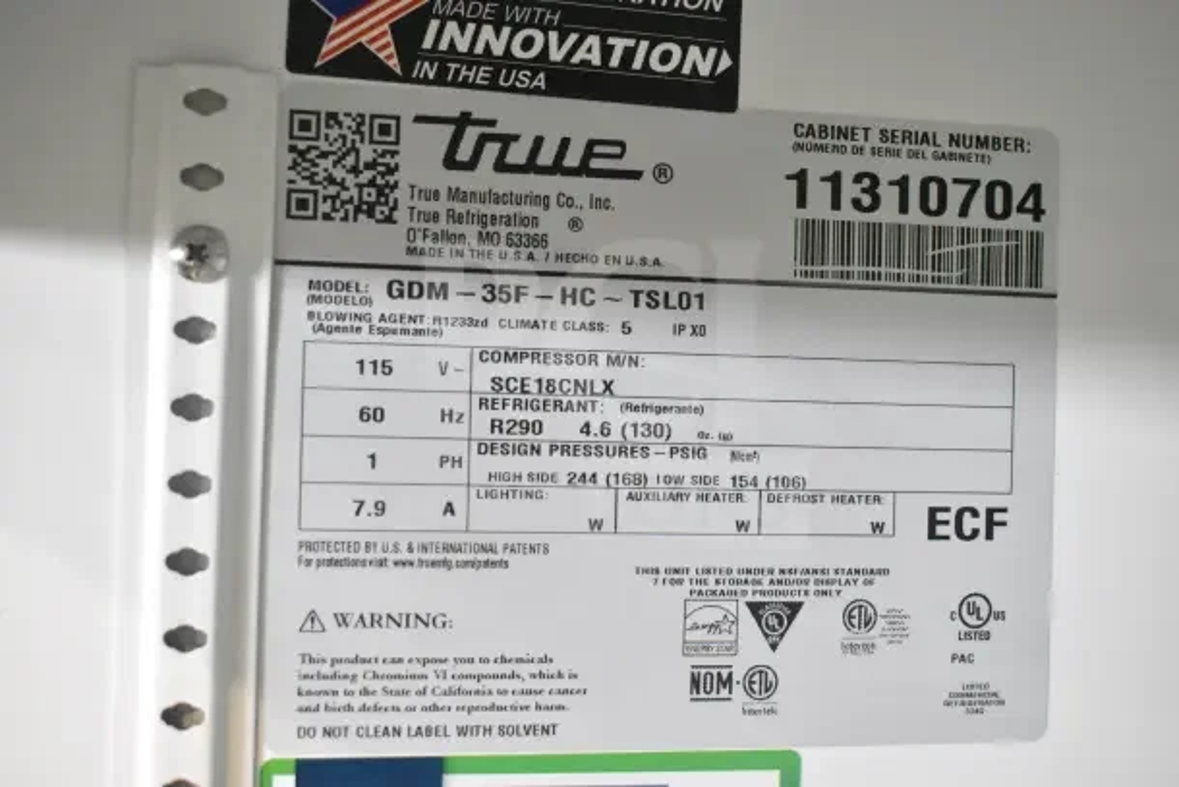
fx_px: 1376
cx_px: 590
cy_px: 394
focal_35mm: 42
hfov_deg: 46.4
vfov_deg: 31.9
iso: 6400
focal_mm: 28
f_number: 4.5
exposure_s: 1/80
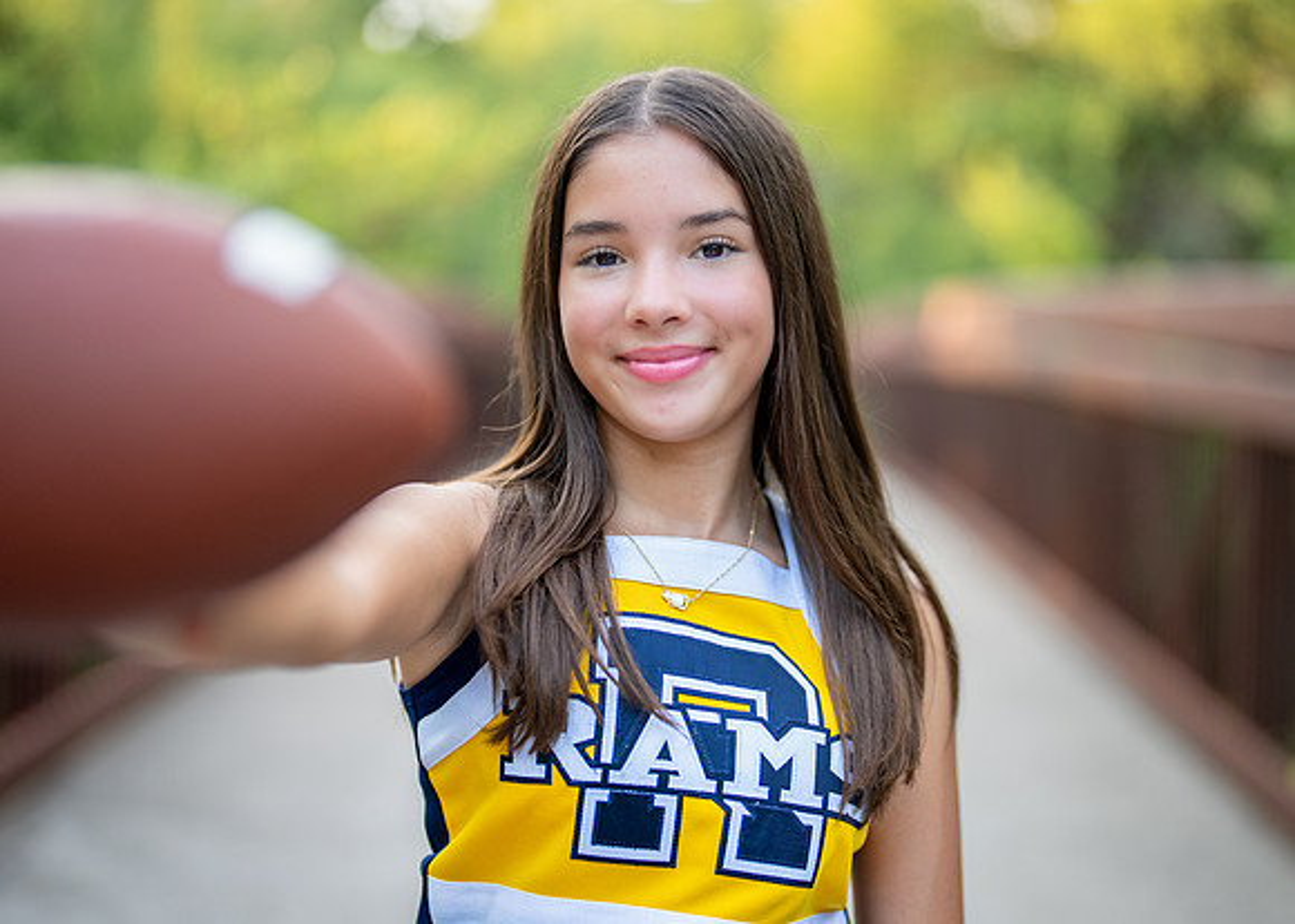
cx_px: 690
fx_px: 2162
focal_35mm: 59
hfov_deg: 33.3
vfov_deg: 24.1
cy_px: 446
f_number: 1.2
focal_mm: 50
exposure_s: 1/500
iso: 250
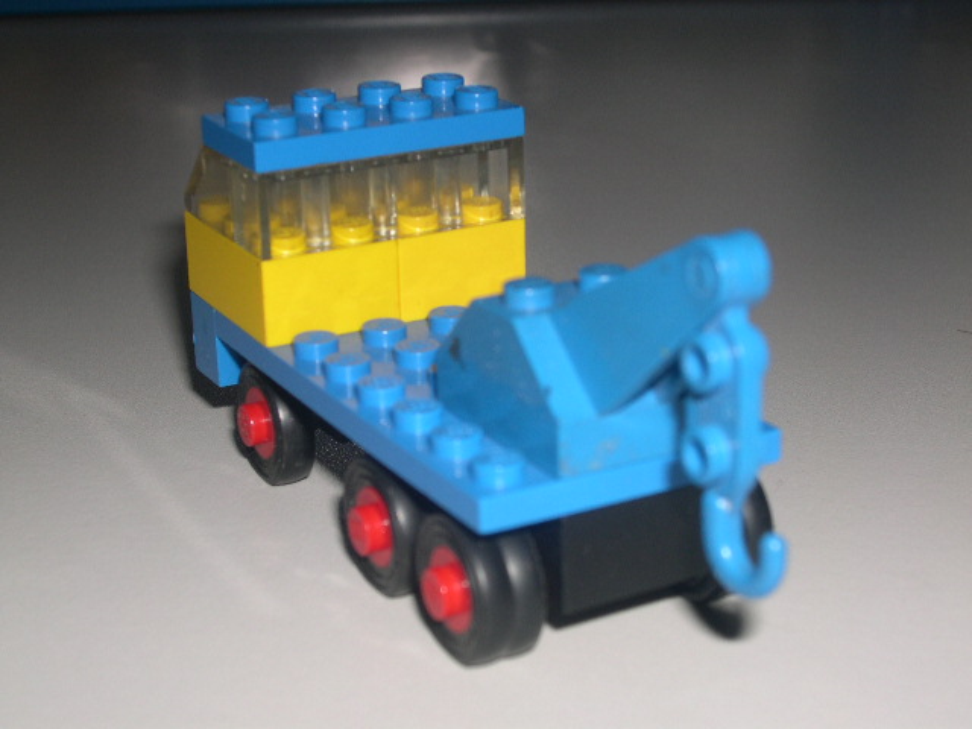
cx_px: 486
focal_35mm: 67
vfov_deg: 21.9
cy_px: 364
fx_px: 1881
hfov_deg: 29.0
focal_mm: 14.2
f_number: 10
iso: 100
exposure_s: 1/60
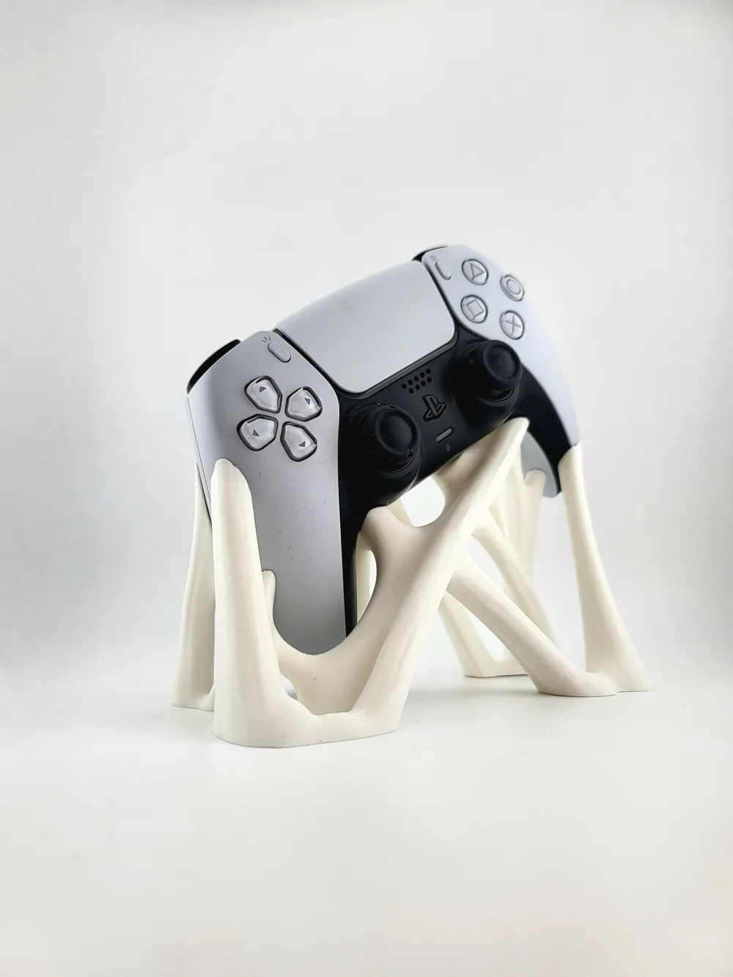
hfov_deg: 56.8
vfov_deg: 71.6
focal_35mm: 24
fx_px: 677
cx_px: 366
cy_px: 488
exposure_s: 1/769
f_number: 1.8
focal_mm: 5
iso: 40
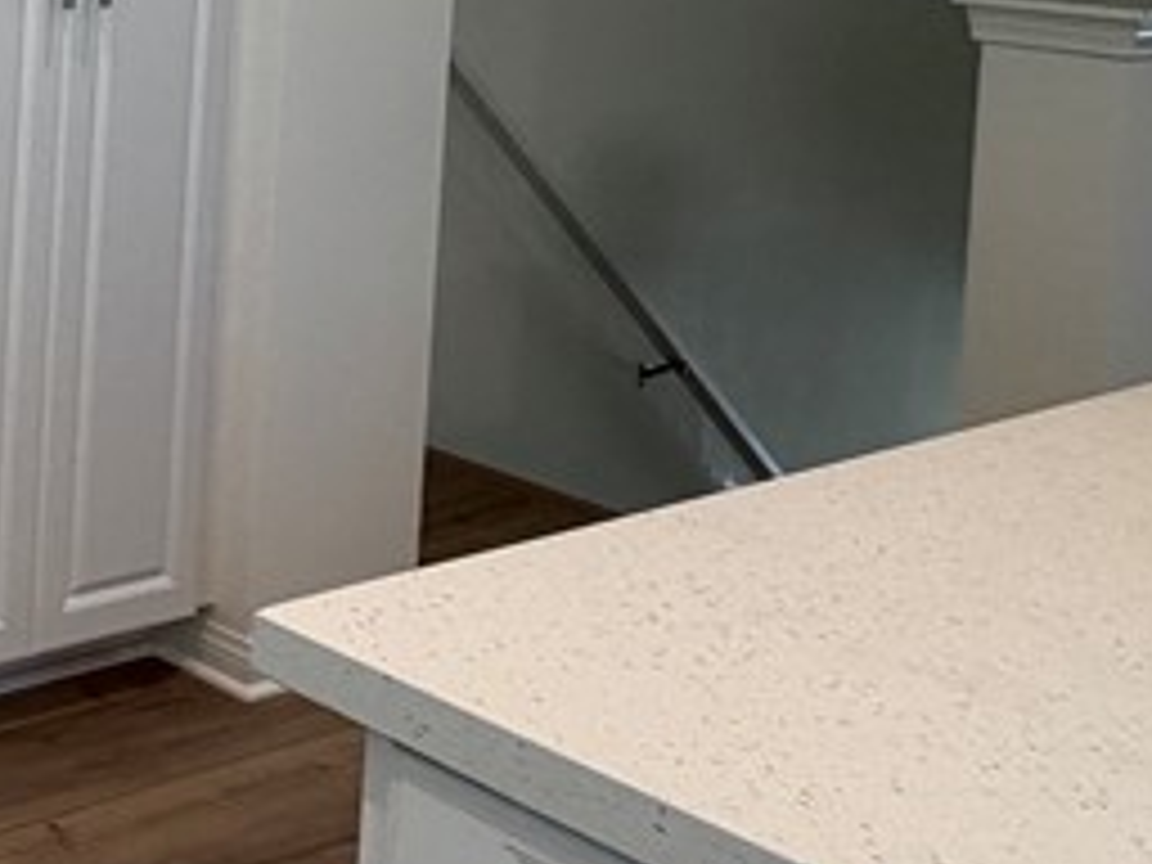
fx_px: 1864
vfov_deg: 24.0
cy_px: -148
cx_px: -837
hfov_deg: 22.7
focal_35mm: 56
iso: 100
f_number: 2.2
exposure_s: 1/121
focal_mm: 2.22
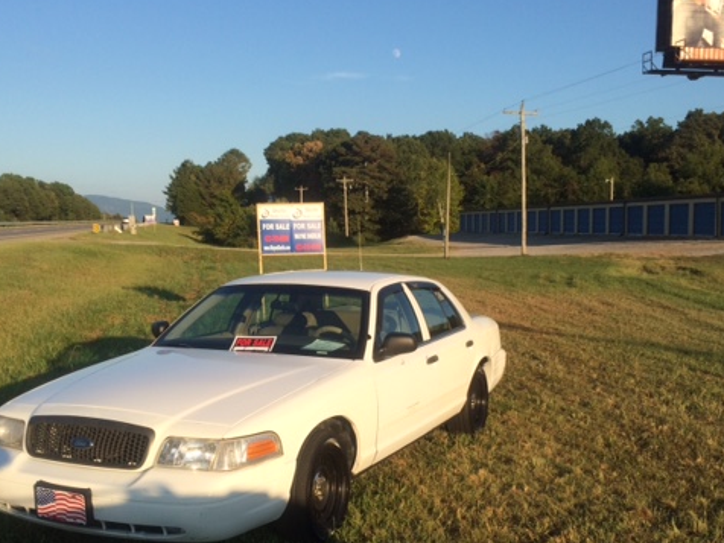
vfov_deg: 36.6
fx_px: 816
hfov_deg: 47.9
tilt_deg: -12.7
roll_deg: +1.6
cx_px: 367
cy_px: 333
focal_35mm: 39
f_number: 2.2
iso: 32
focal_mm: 4.15
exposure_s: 1/1414
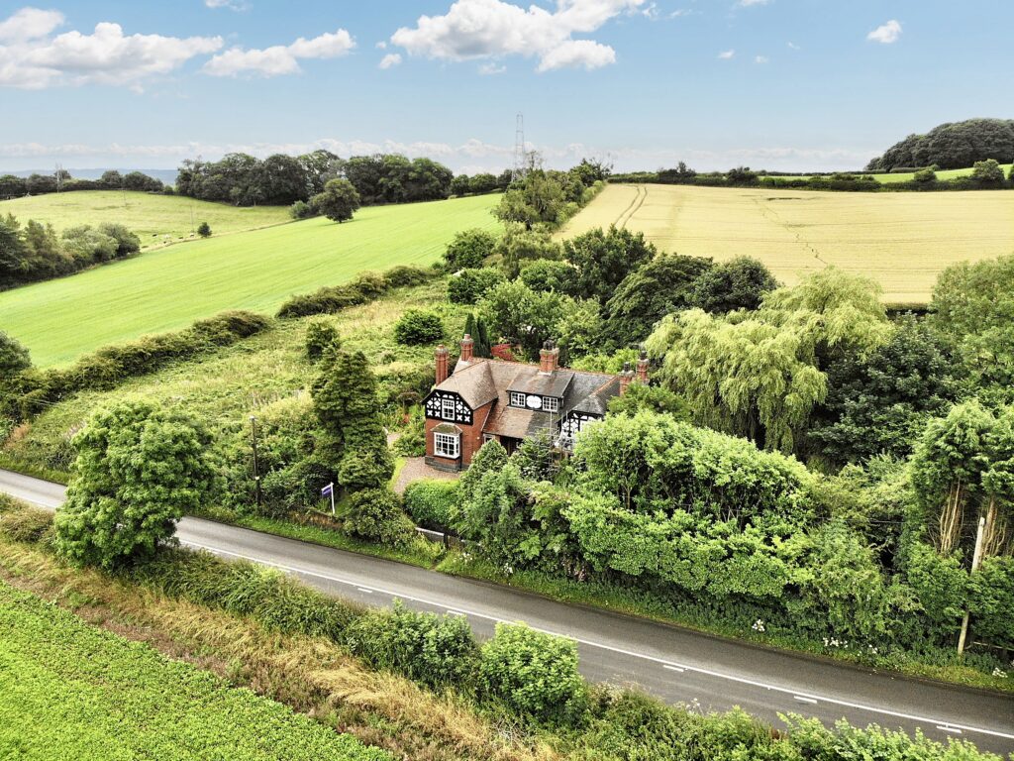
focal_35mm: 24
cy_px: 380
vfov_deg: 56.8
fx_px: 703
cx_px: 507
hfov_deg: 71.6
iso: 110
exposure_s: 1/712
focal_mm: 4.5
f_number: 2.8
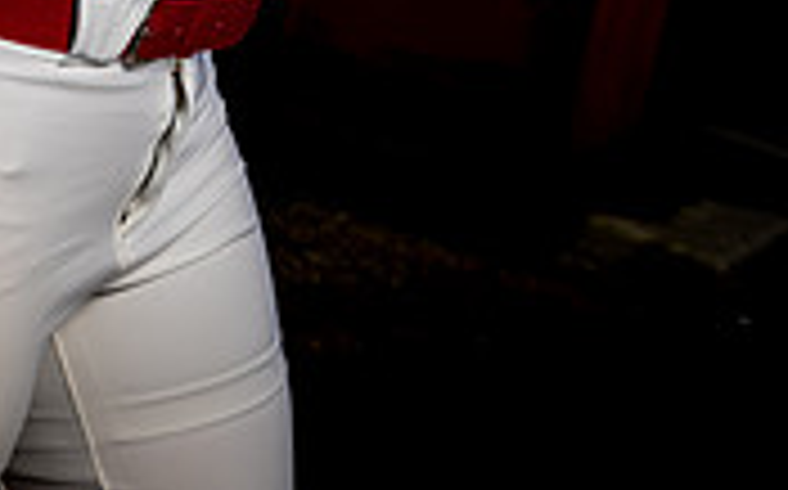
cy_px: -517
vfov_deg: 8.4
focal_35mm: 147
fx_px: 3154
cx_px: 239
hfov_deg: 14.2
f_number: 10
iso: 125
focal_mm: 56
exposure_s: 1/250
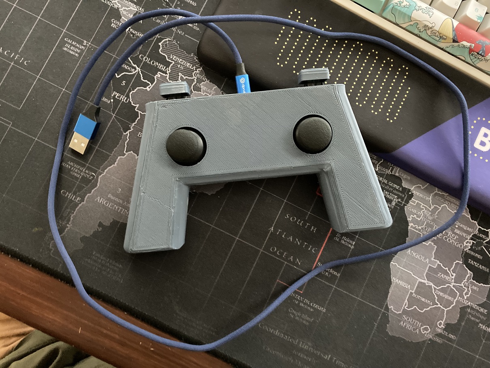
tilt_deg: -84.6
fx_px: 396
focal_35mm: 28
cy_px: 184
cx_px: 245
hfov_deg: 63.4
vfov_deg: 49.8
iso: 640
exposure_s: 1/20
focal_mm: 3.99
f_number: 1.8
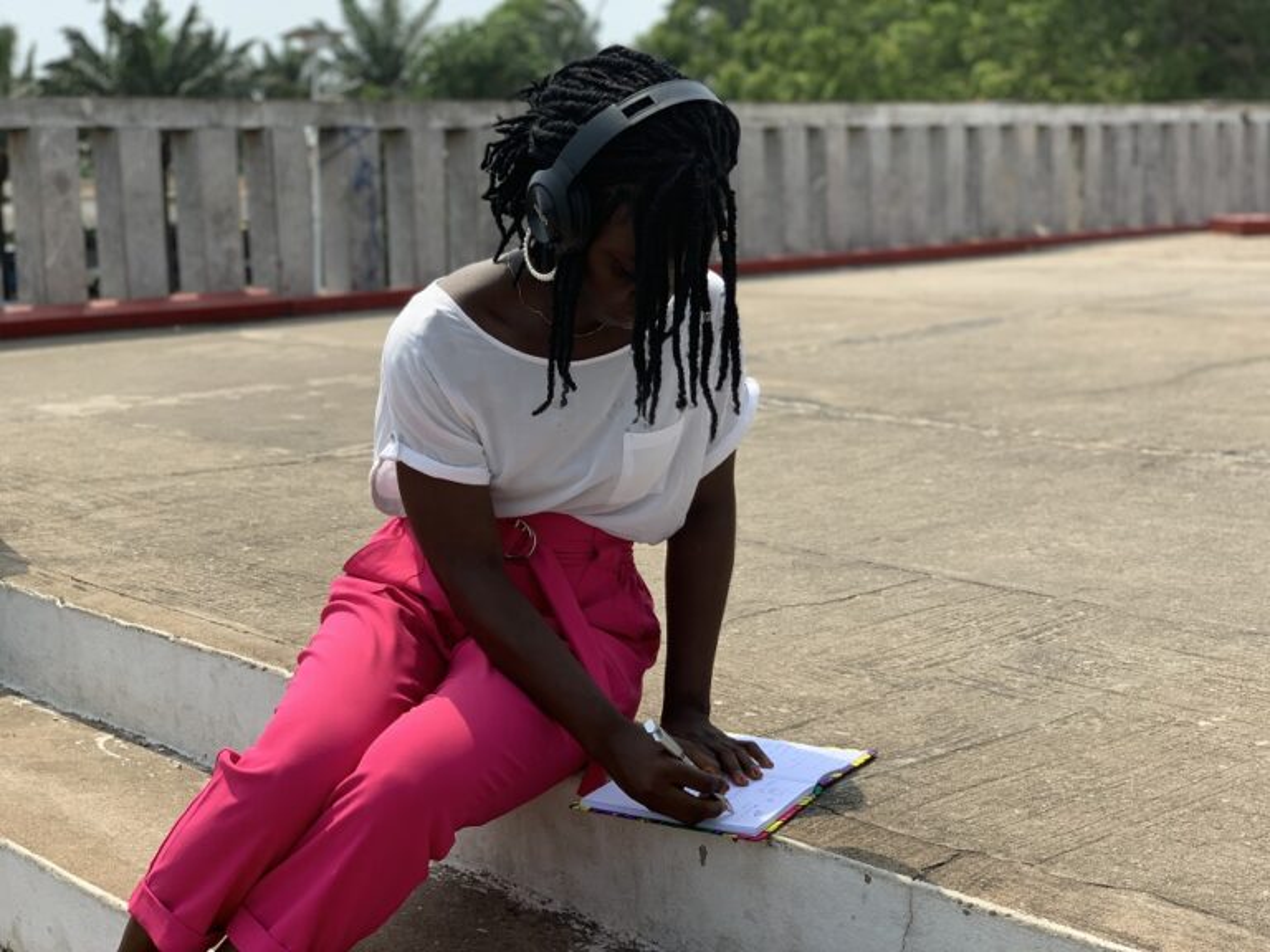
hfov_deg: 36.8
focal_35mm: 52
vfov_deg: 28.0
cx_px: 635
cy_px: 476
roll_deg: -0.1
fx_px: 1908
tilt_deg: -7.3
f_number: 2.4
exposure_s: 1/841
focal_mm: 6
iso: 16
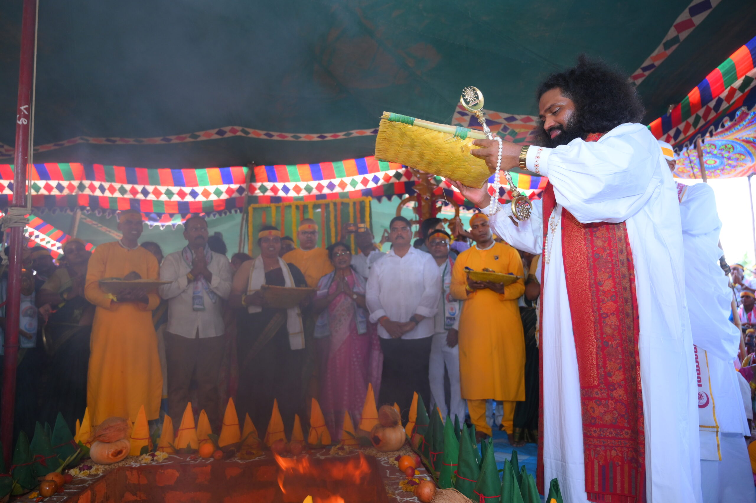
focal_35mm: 24
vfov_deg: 53.1
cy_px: 252
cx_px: 378
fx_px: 504
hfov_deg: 73.8
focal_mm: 24
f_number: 4
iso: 640
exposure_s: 1/160
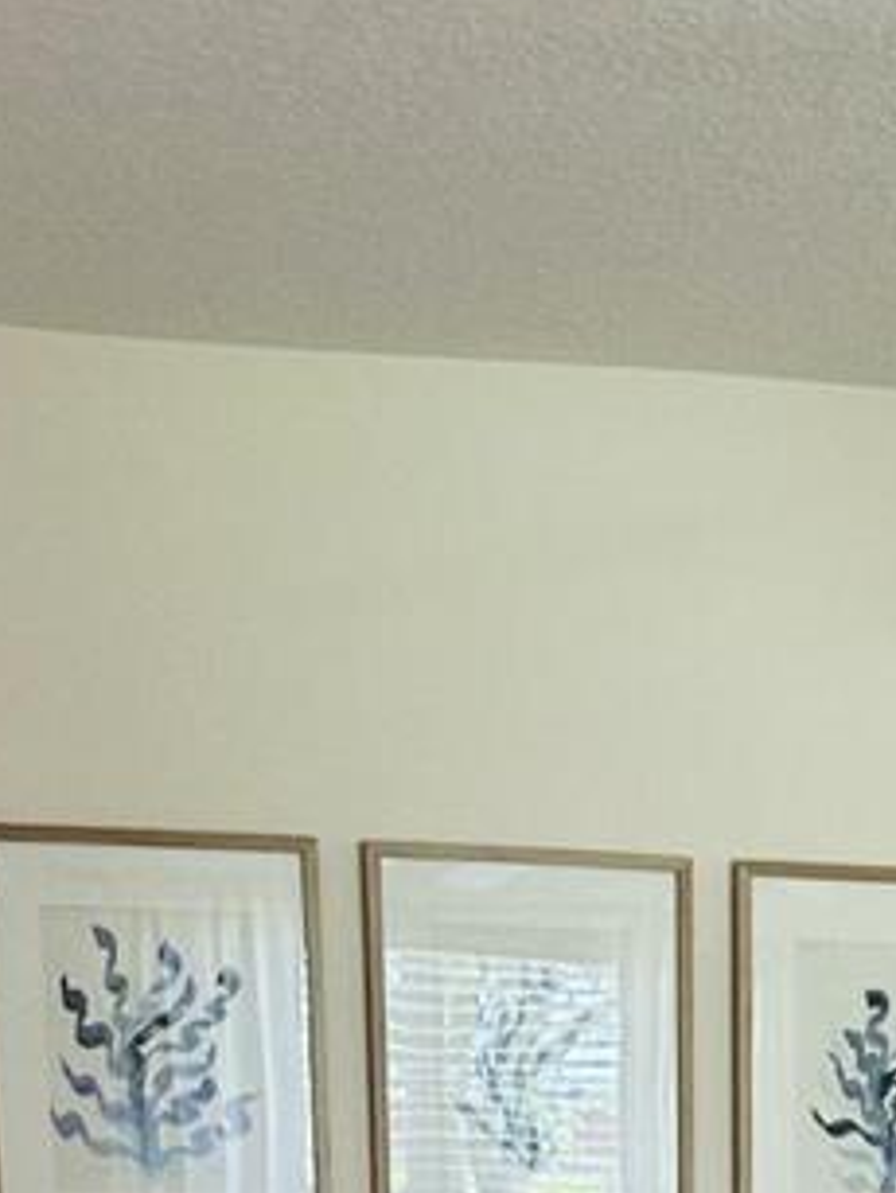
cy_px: 1926
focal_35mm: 94
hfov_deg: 15.5
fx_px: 3240
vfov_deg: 18.0
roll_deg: -0.4
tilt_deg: -11.7
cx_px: 857
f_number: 1.78
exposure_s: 1/120
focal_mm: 6.86
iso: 160
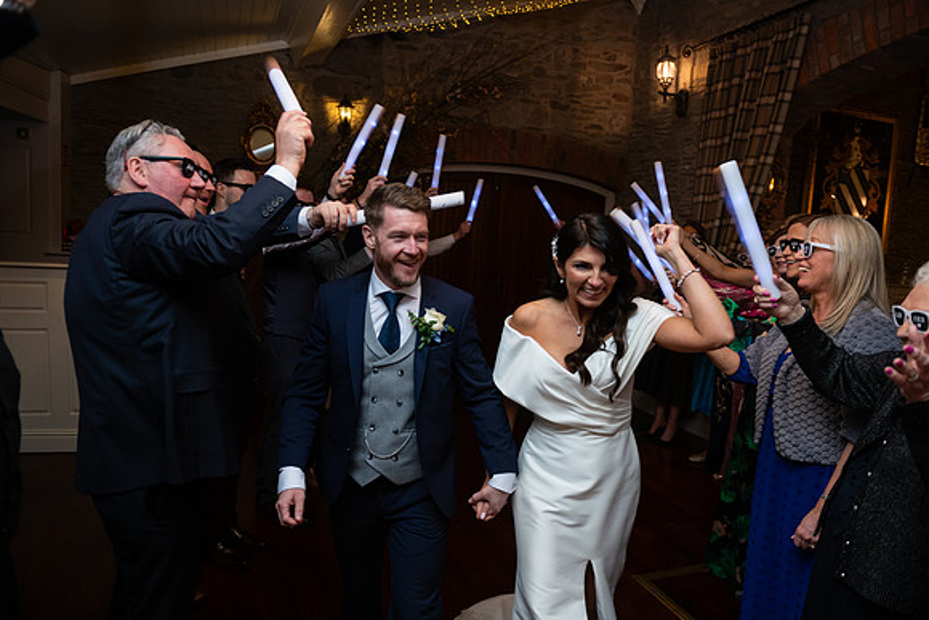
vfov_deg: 53.2
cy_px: 310
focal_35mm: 24
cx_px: 464
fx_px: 619
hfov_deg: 73.7
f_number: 3.5
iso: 640
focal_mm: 24
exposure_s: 1/160
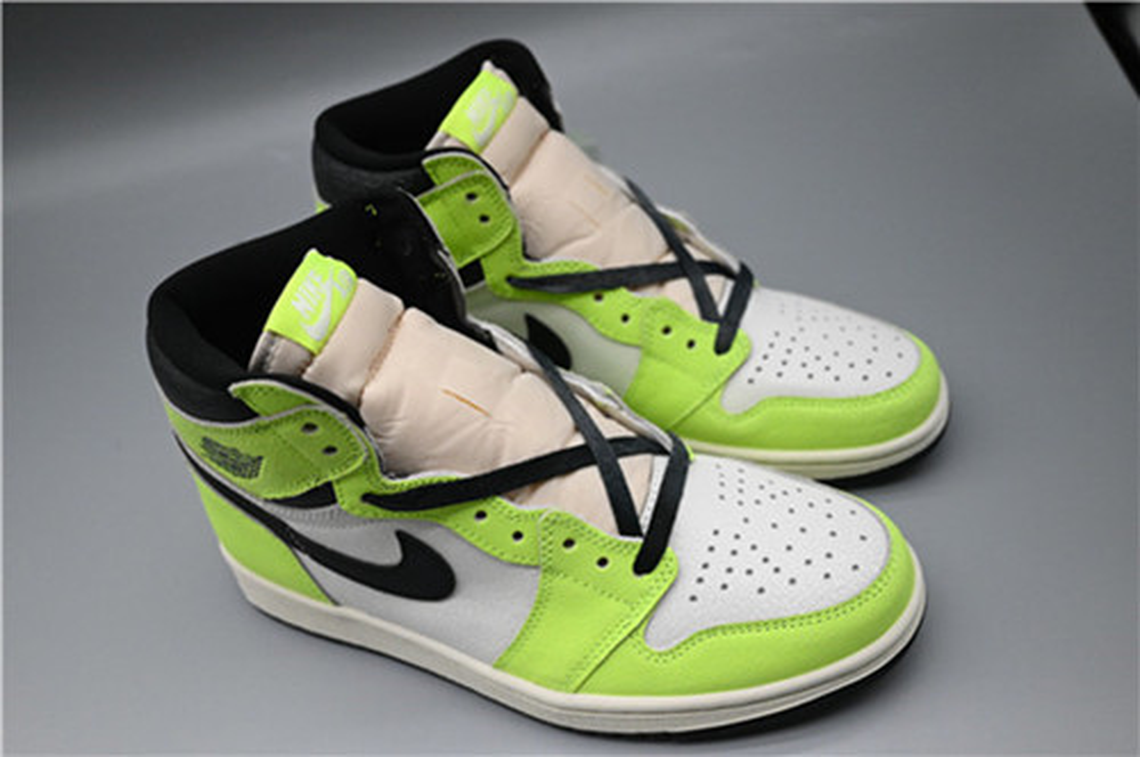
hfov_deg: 59.6
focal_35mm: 32
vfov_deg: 41.6
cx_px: 570
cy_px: 378
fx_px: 996
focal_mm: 31.5
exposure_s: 1/5000
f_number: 4.8
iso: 4500
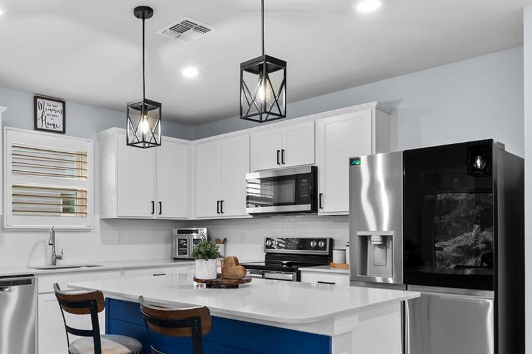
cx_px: 164
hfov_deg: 61.6
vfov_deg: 44.5
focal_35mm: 29
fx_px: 428
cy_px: 222
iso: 100
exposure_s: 1
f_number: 7.1
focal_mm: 10
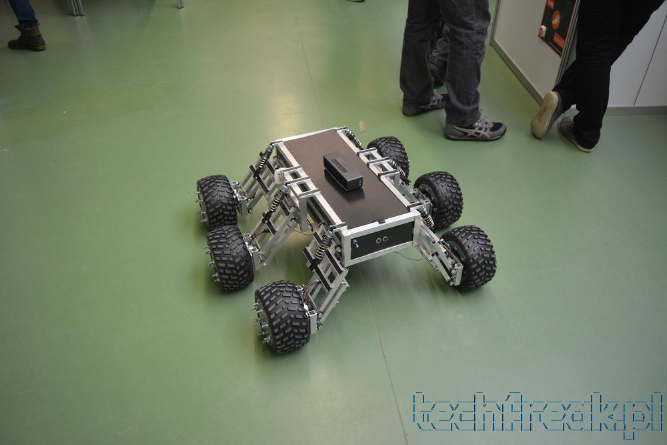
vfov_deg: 43.6
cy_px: 222
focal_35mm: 30
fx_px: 556
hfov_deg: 61.9
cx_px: 334
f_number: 4
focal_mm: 20
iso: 560
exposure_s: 1/60
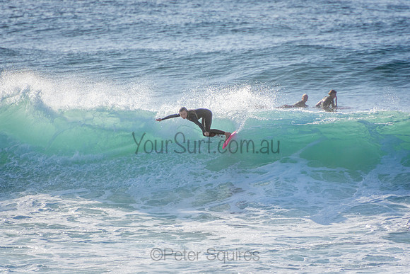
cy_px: 137
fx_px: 6835
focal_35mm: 600
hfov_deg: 3.4
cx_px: 205
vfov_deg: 2.3
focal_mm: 400
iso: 200
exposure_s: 1/2000
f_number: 5.6
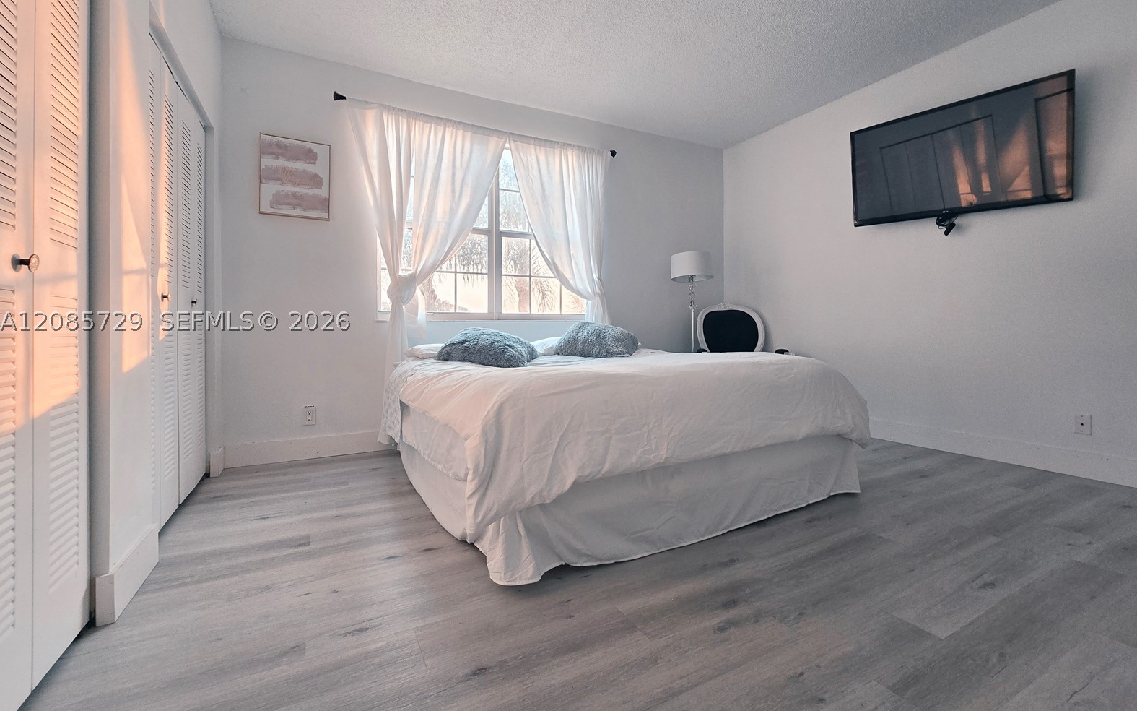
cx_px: 571
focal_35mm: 14
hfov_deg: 105.3
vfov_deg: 78.4
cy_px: 321
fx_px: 434
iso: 100
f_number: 2.2
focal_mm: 2.2
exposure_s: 1/60.2
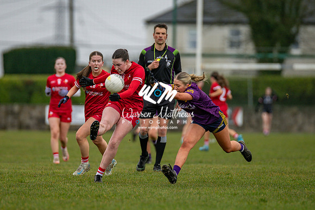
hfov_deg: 4.4
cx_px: 129
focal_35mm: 467
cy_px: 107
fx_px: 4086
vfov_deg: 2.9
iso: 450
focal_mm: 300
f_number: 2.8
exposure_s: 1/1000
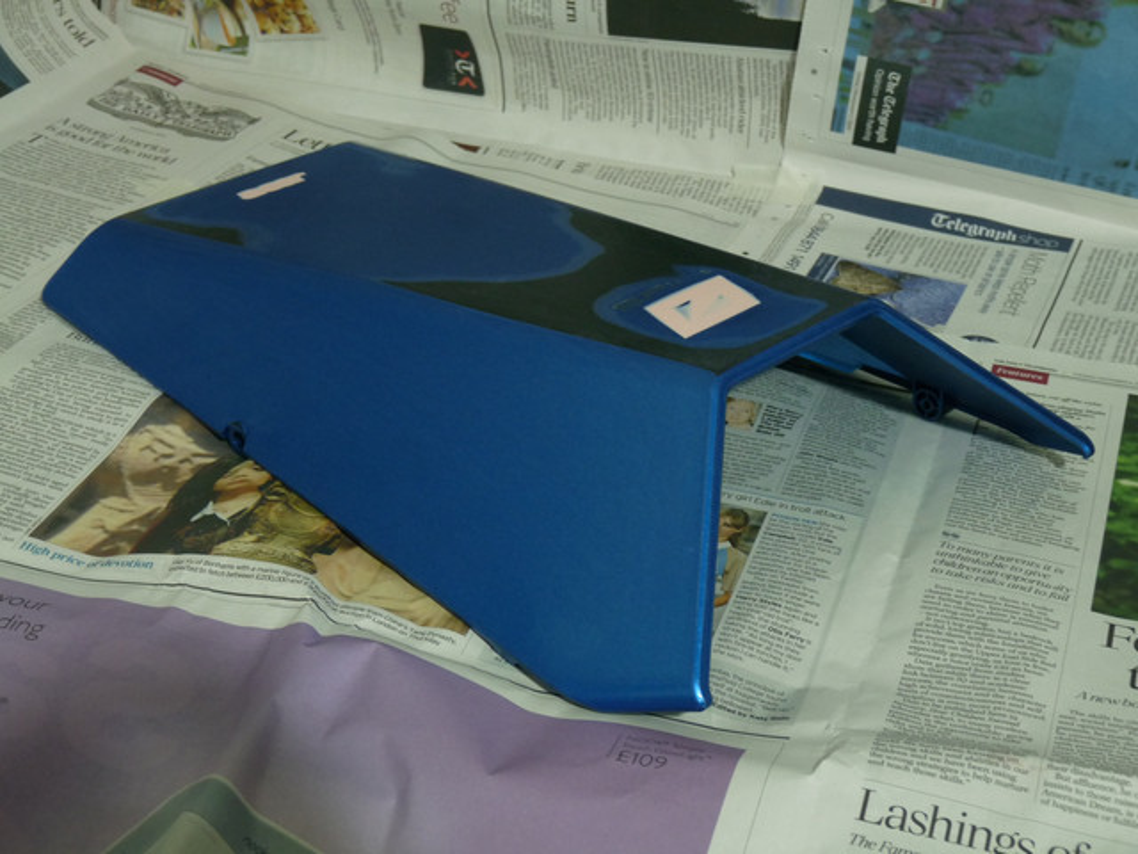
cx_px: 569
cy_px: 427
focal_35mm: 61
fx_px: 2005
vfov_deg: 24.0
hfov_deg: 31.7
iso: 200
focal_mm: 10.8
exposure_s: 1/4
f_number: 3.2
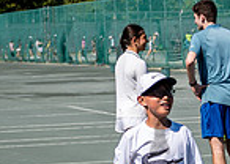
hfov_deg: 7.7
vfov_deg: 5.7
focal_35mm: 252
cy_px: 234
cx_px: 449
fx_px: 1645
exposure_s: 1/2000
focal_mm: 56
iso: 200
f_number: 4
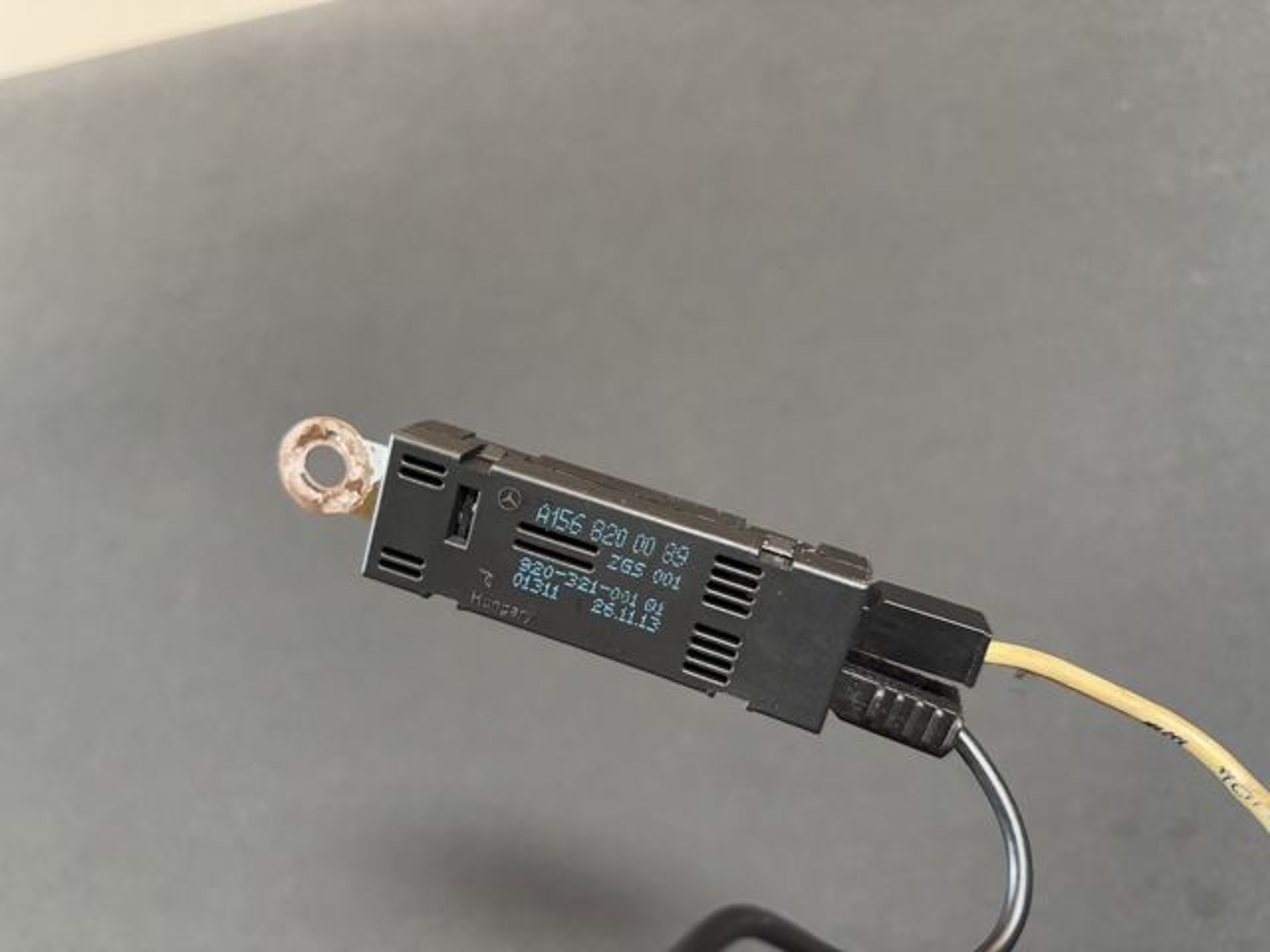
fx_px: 954
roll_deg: -1.0
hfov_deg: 67.3
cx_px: 635
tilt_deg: +21.1
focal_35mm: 26
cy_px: 476
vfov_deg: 53.1
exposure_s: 1/41
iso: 500
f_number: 1.6
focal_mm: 5.96
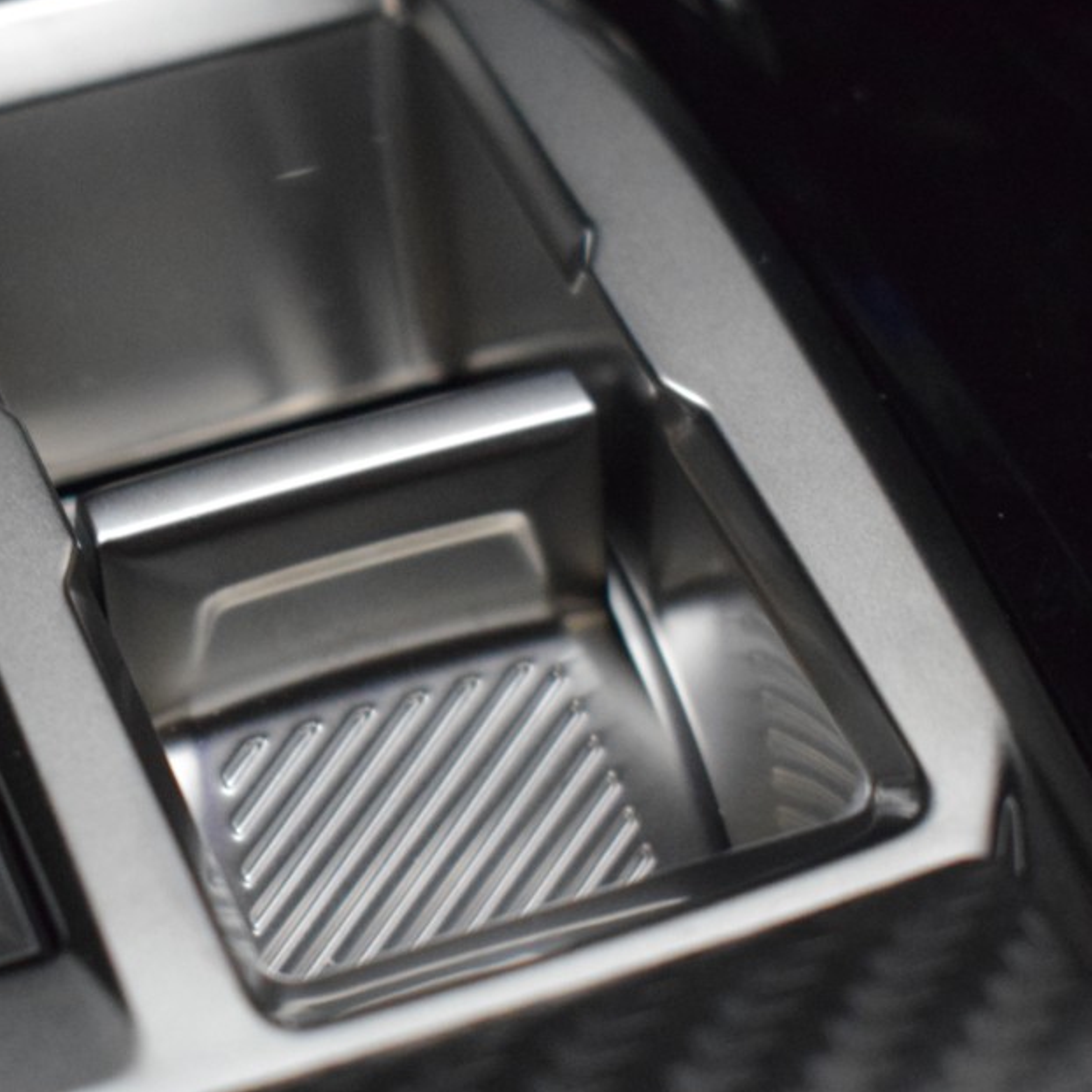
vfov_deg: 14.2
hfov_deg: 14.1
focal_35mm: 123
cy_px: 495
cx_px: 137
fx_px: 4390
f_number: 4.8
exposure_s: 1/100
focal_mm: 40
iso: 3200
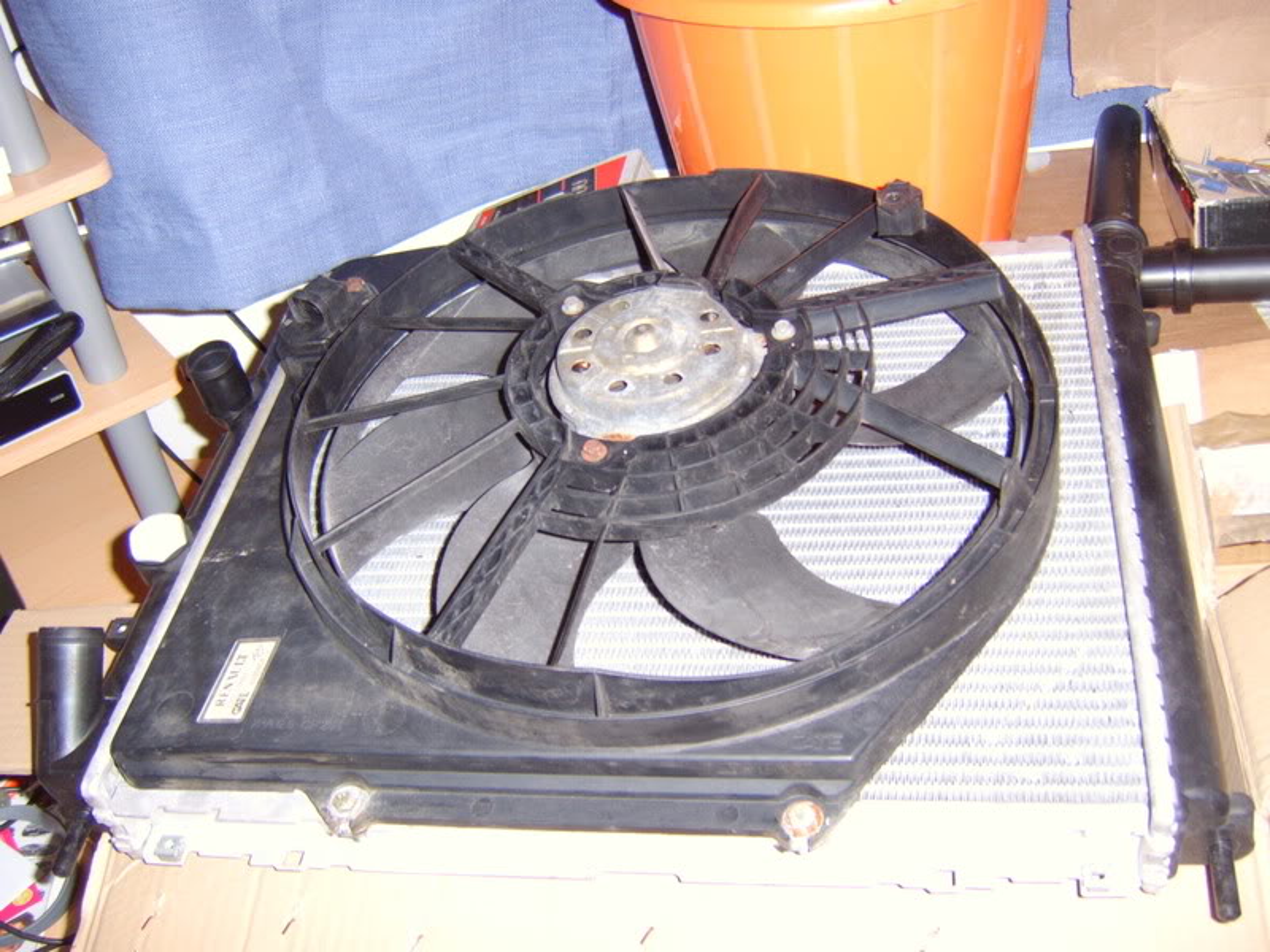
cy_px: 476
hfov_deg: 58.4
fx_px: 1137
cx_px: 635
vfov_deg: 45.4
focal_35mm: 31
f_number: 2.7
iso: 141
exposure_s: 1/30
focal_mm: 8.13
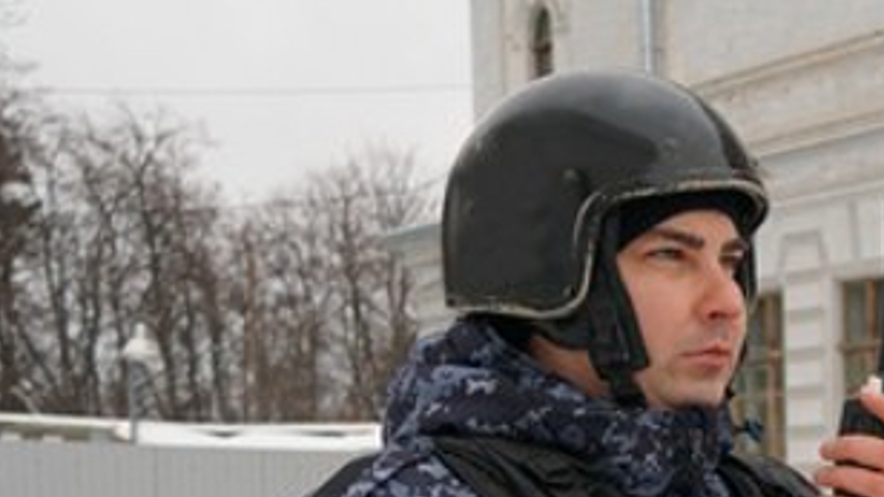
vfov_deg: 14.4
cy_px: 655
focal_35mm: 80
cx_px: 1033
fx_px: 1881
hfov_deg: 24.2
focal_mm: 21
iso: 200
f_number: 4
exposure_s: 1/160
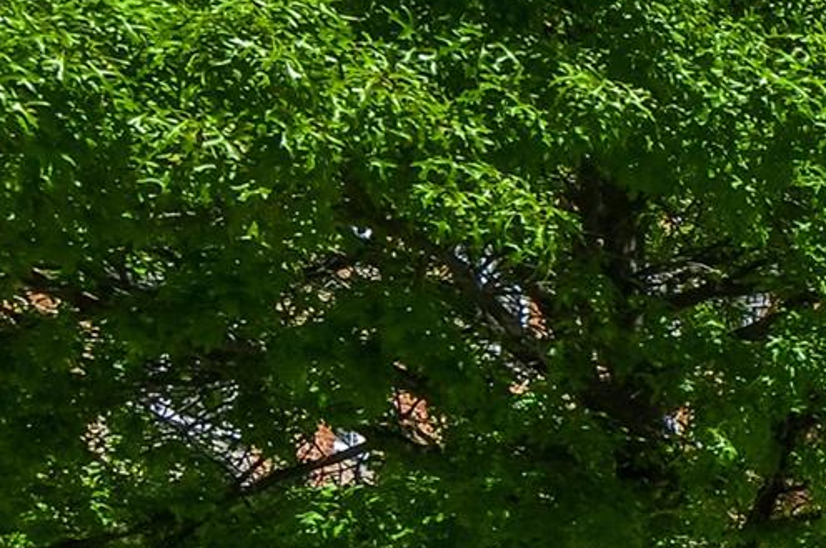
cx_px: 1692
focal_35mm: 68
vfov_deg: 19.9
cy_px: 230
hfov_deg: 18.3
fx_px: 1559
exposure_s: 1/640
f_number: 6.3
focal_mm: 11
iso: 200
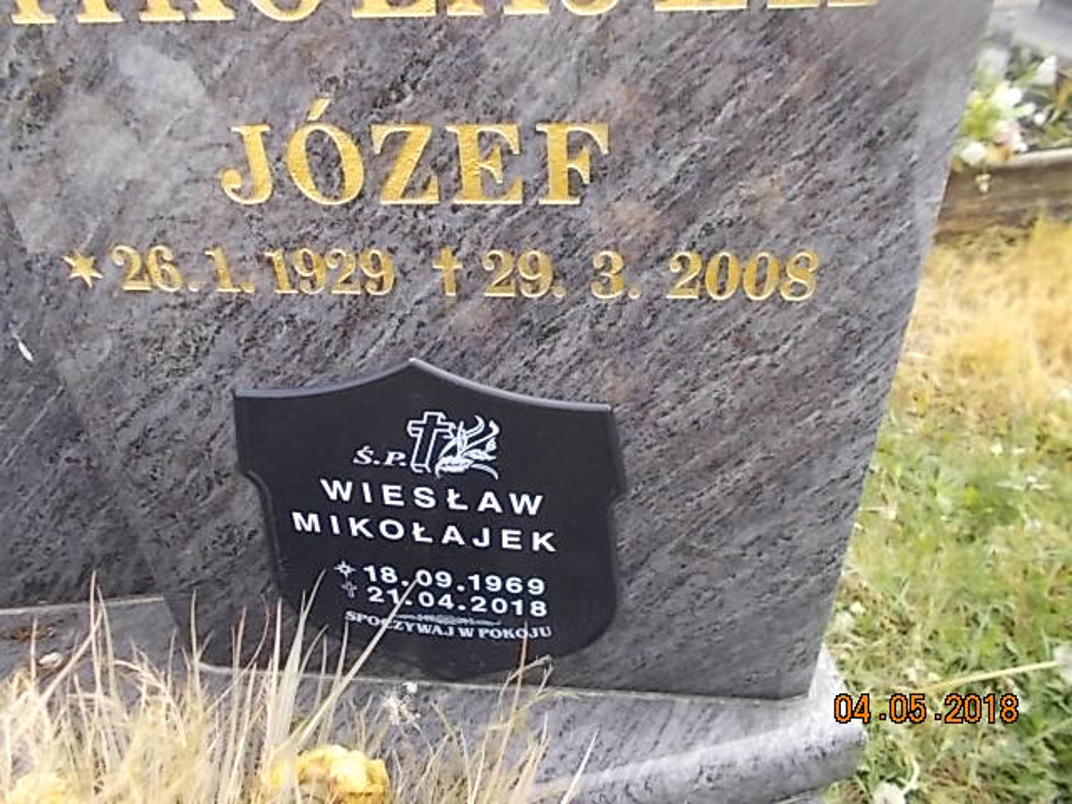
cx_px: 536
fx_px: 805
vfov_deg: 53.1
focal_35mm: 26
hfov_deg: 67.3
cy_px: 402
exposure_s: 1/160
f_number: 3.2
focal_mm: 4.6
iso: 80
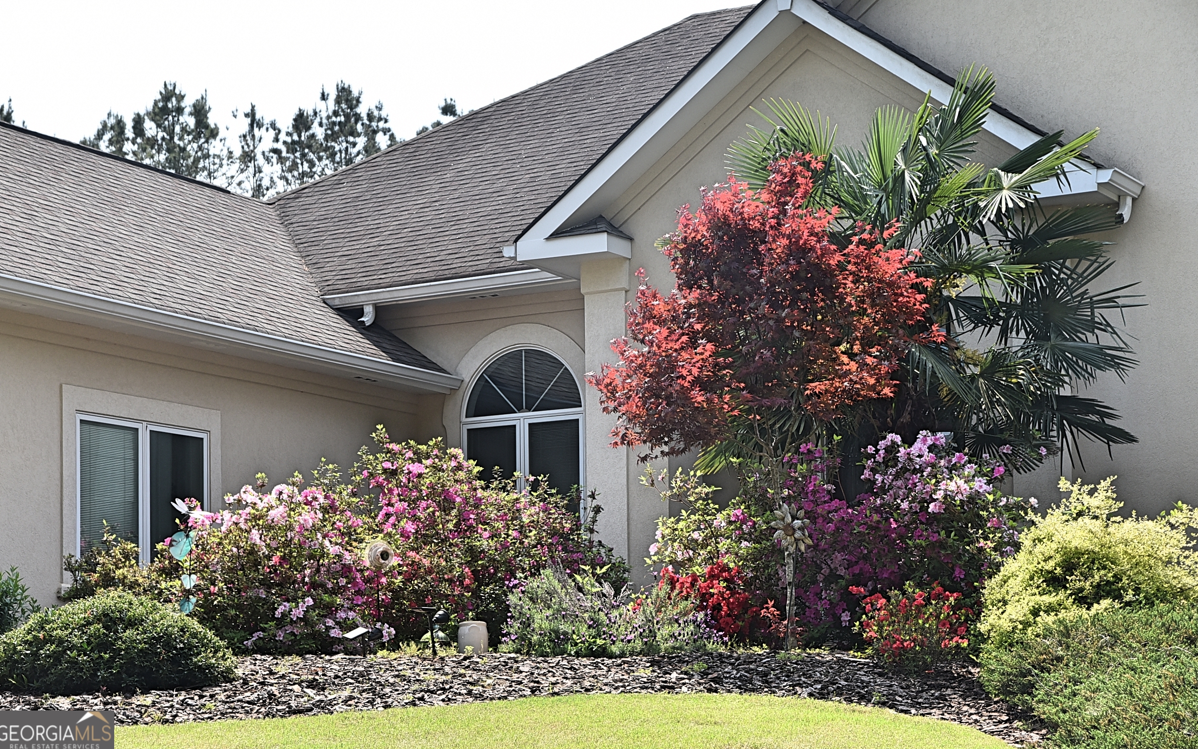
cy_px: 348
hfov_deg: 25.8
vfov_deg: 16.3
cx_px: 597
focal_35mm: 80
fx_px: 2612
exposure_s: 1/200
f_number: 7.1
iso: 400
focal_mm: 78
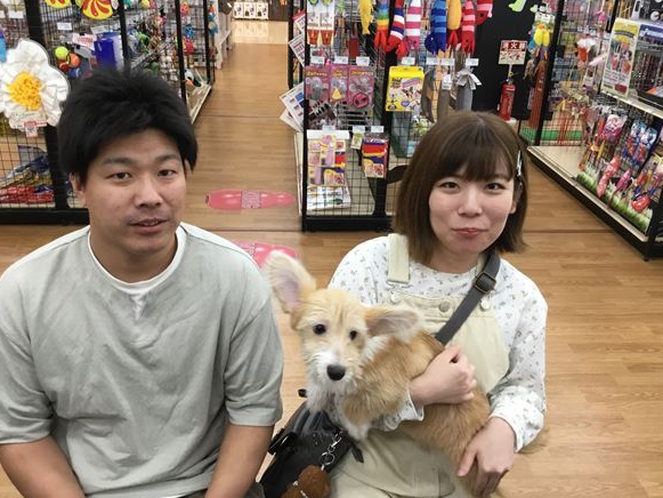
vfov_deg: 44.2
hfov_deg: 56.8
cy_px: 246
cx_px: 326
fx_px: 613
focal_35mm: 32
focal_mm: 3.3
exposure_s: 1/33
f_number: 2.4
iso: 100
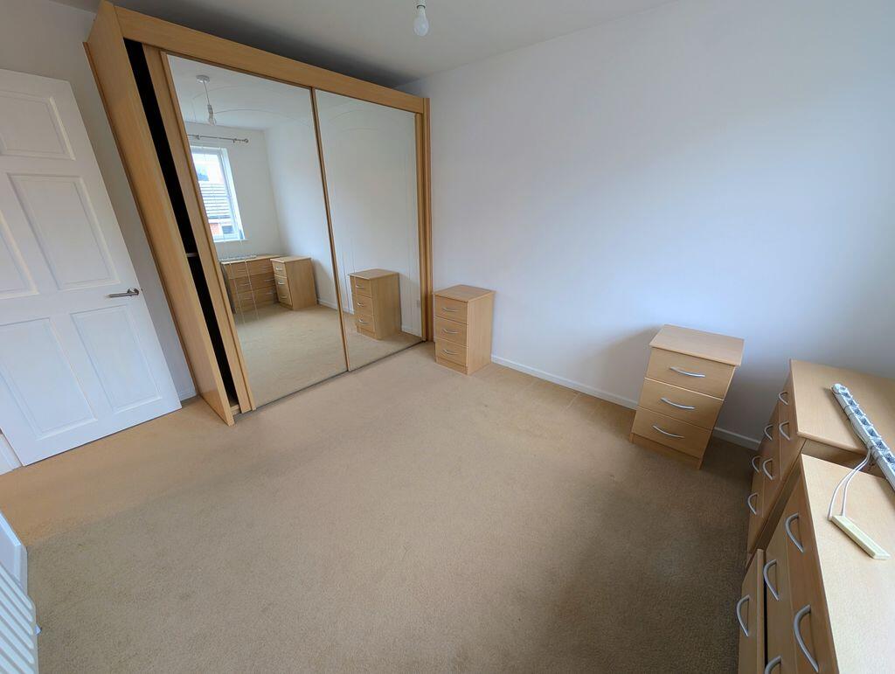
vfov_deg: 94.6
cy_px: 337
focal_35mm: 12
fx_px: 311
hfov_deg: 110.5
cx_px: 448
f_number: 1.7
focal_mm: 2.02
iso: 51
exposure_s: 1/49
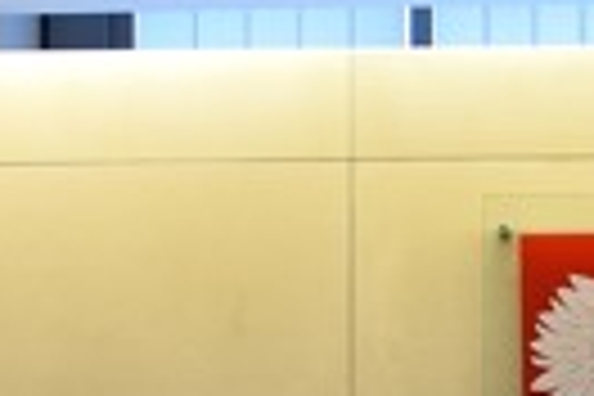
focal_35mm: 186
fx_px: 3069
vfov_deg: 7.0
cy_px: 947
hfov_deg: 10.9
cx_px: 628
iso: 400
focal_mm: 22
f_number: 4
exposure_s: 1/60
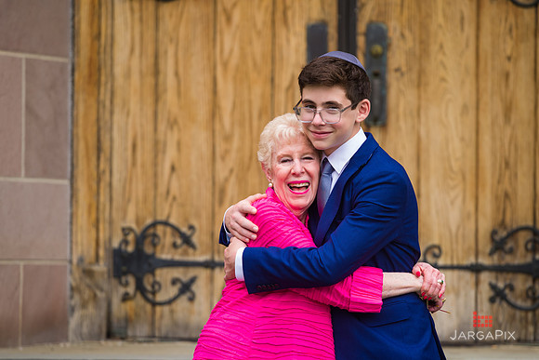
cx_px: 280
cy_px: 182
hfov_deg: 10.5
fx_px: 2932
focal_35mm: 196
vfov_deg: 7.0
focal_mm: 180
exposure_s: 1/200
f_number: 4
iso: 400
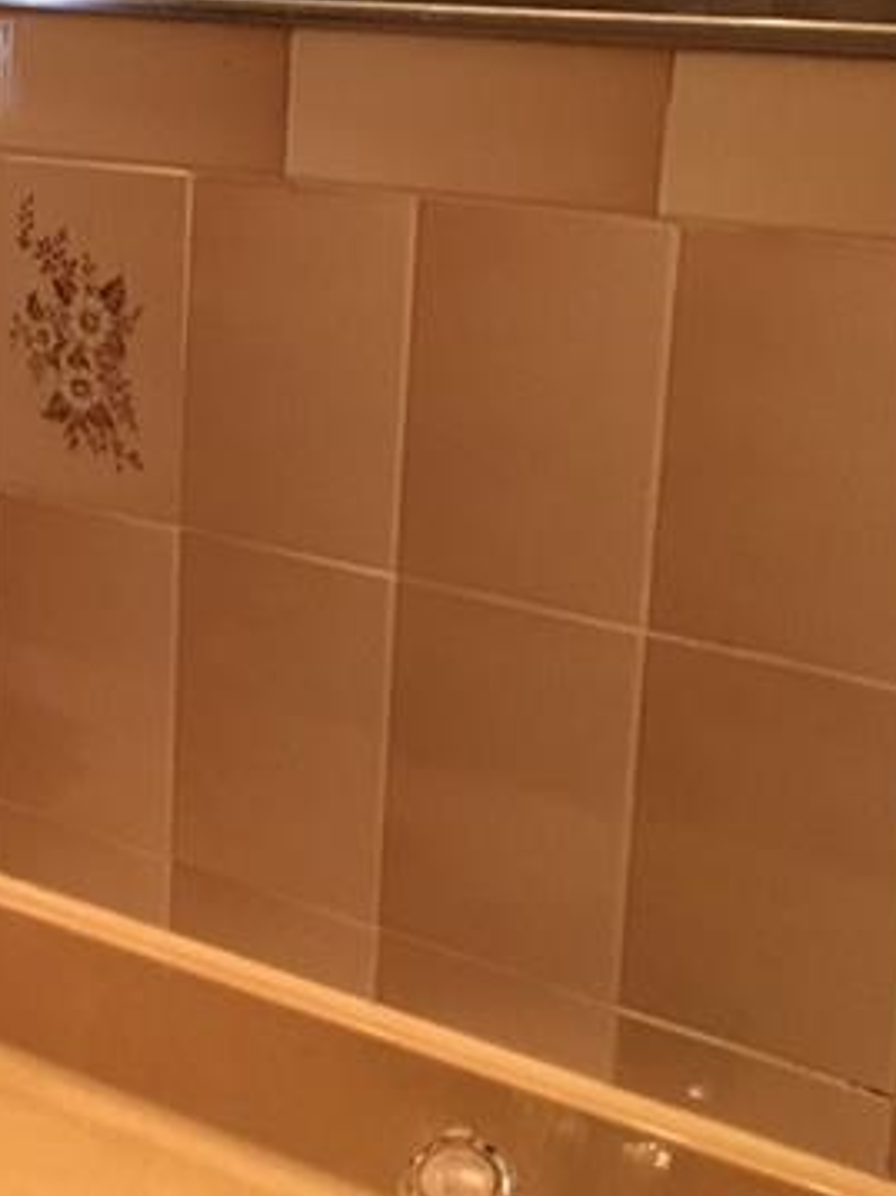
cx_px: -17
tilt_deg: -12.6
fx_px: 2141
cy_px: 396
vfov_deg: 31.0
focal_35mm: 62
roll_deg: -0.4
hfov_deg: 22.6
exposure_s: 1/30
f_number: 2.2
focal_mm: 4.15
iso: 200
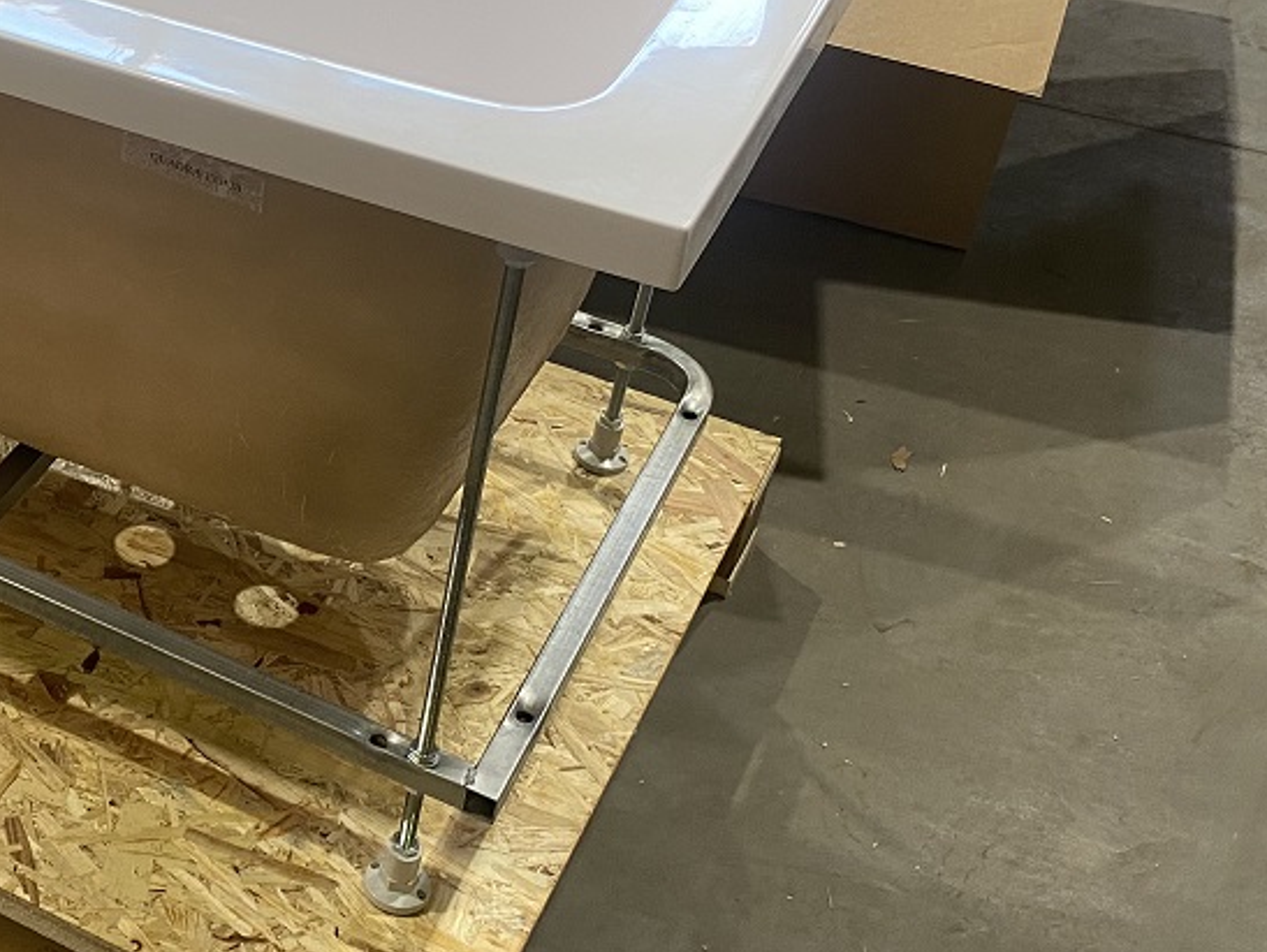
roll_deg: +0.3
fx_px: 2088
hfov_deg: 31.0
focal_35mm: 57
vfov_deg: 25.6
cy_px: 329
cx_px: -28
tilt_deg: -34.2
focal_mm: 4.25
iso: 80
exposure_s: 1/50
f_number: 1.8
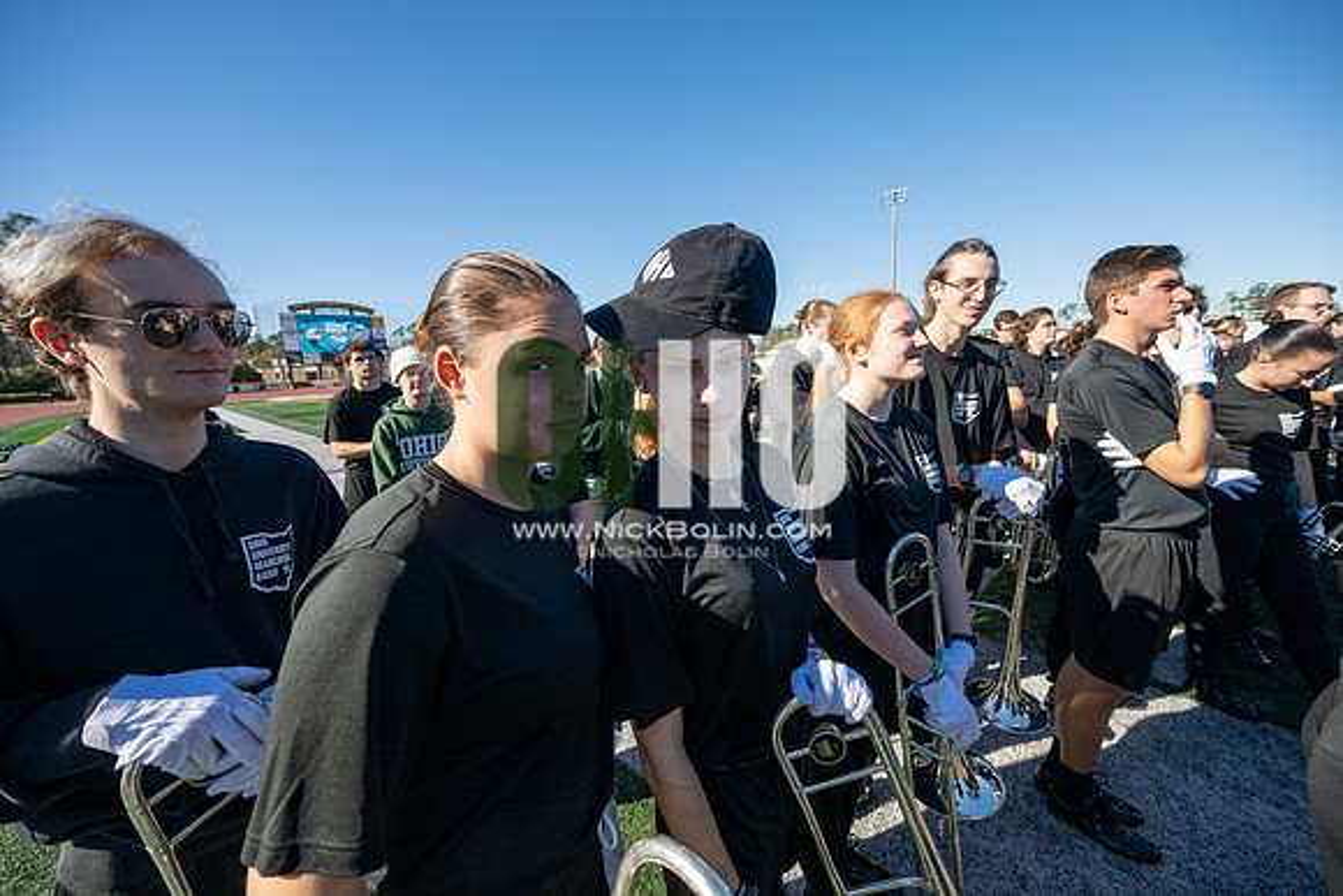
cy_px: 448
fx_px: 522
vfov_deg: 81.2
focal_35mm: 14
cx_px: 672
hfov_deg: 104.2
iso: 320
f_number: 5
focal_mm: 14
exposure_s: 1/2000
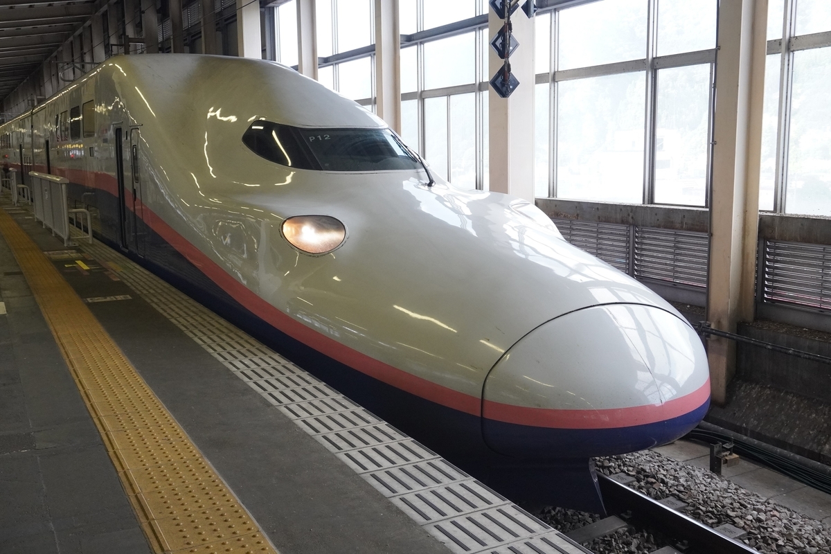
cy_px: 277
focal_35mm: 34
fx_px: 796
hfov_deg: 55.1
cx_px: 416
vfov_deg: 38.4
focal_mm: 23
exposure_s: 1/125
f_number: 8
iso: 2000
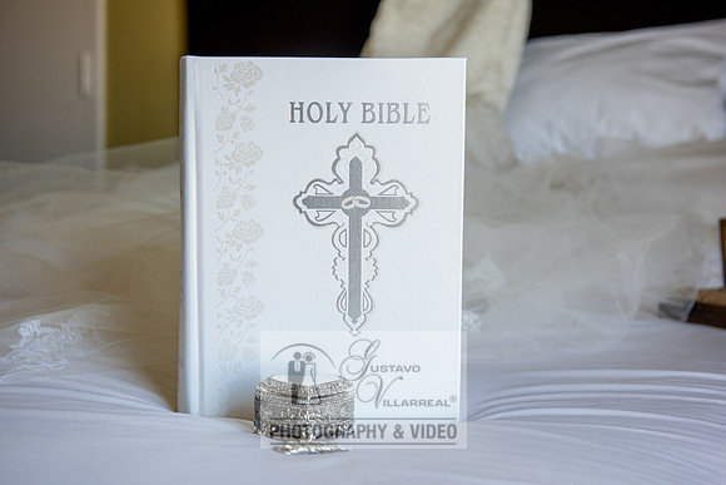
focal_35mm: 55
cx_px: 363
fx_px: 1109
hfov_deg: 36.2
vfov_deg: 24.6
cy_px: 242
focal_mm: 55
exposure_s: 1/125
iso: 500
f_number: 5
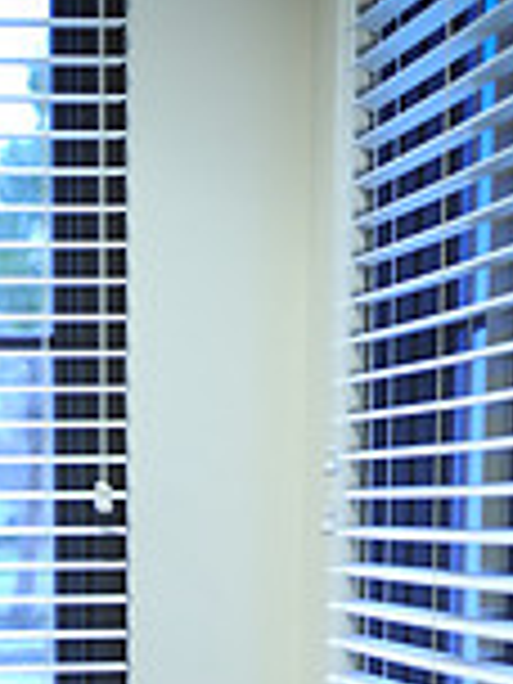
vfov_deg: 14.7
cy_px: 918
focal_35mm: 128
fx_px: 2529
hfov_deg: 11.5
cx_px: 7
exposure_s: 1/50
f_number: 2.8
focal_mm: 45
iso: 640
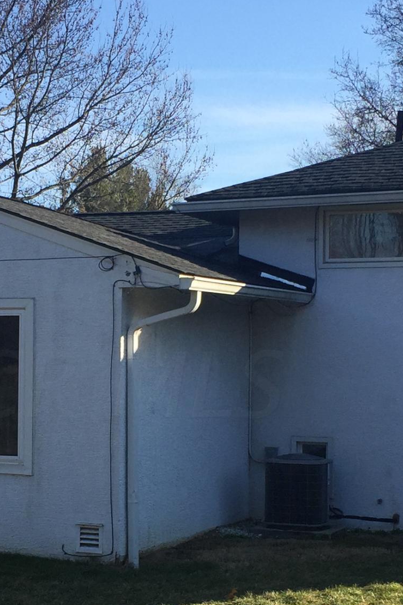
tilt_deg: -1.7
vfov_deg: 25.3
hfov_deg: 17.0
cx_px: 123
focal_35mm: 80
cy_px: 384
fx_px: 1343
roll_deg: +0.0
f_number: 2.2
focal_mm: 4.15
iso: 32
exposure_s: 1/1130
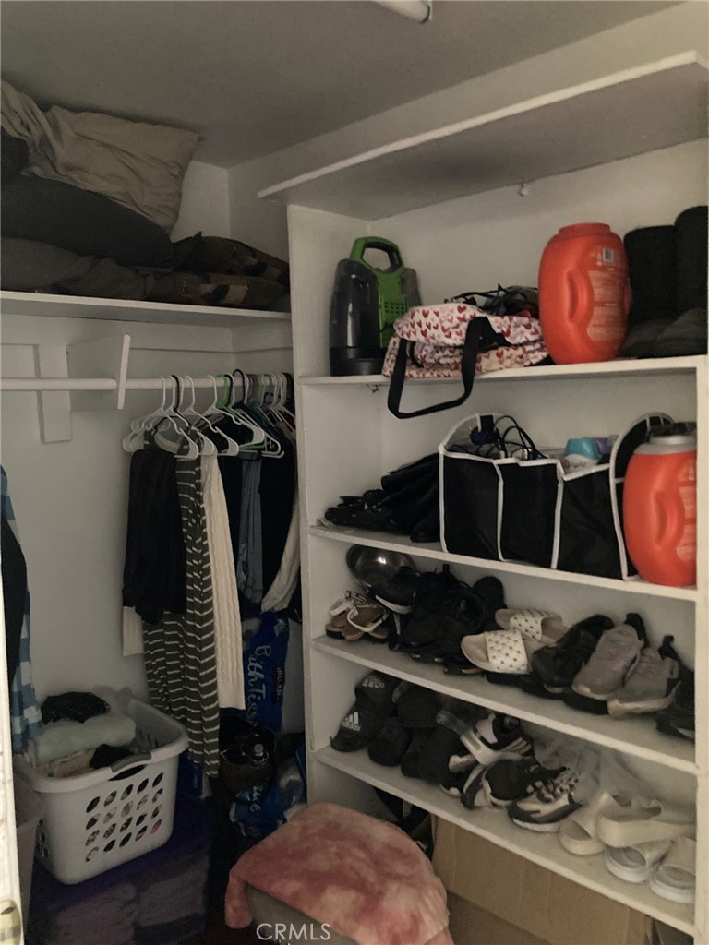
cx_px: 354
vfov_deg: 63.4
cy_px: 472
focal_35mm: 28
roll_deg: +1.6
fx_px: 765
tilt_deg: -0.6
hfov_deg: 49.7
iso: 640
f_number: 1.8
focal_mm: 3.99
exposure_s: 1/21
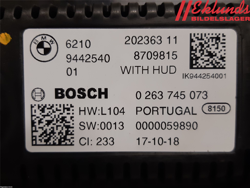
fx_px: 188
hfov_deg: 67.3
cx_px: 125
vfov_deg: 53.1
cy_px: 94
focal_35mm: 26
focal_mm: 3.93
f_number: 1.7
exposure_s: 1/50
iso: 100
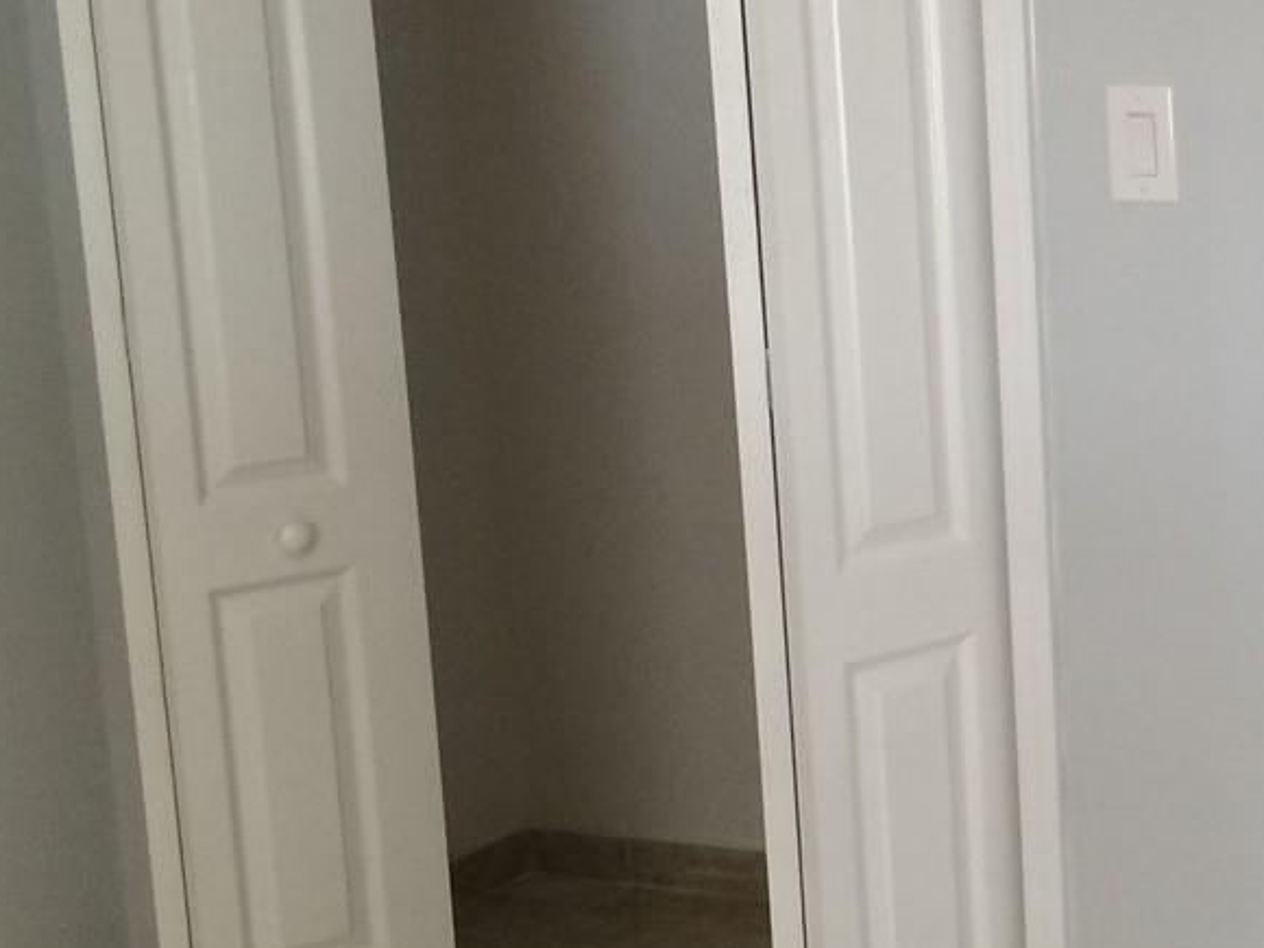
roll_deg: +1.8
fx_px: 2921
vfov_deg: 18.4
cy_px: 401
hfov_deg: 22.3
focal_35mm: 80
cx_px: 1558
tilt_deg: -11.6
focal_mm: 4.15
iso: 32
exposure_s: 1/30
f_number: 2.2
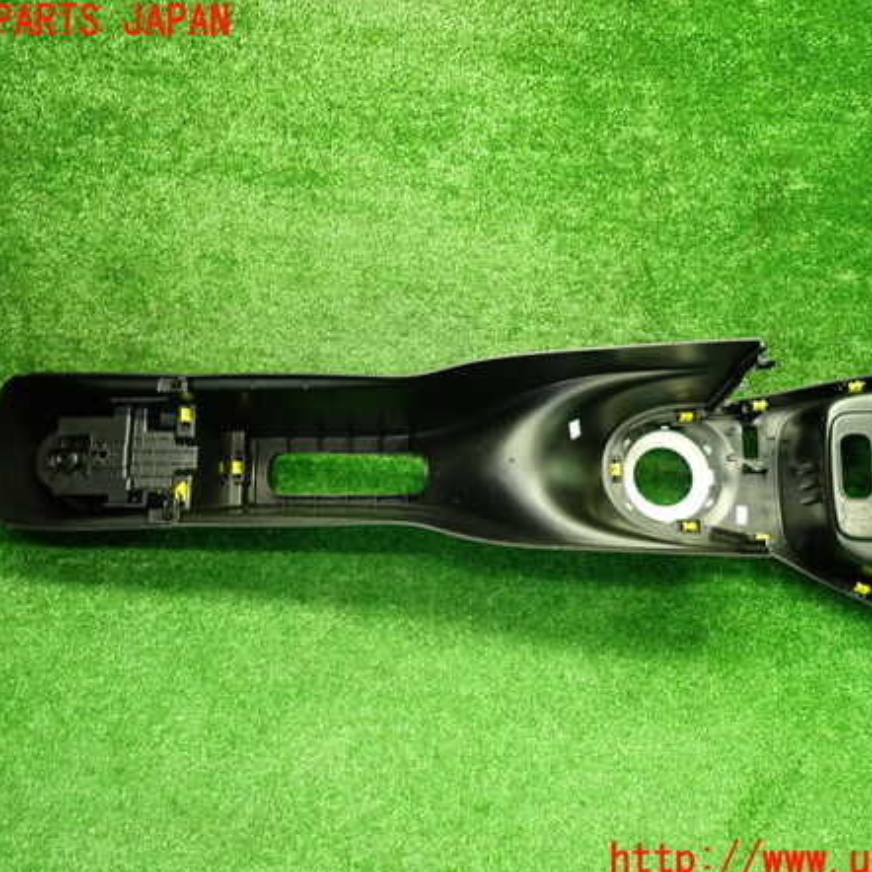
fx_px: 855
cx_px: 464
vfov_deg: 54.0
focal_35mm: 30
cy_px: 442
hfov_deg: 54.0
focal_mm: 4.5
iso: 250
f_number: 2
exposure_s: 1/30
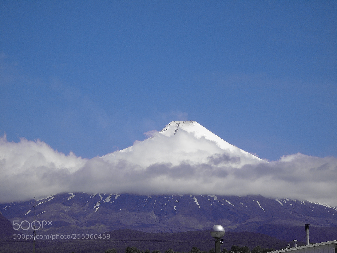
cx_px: 168
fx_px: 1577
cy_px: 126
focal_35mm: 162
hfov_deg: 12.2
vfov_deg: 9.2
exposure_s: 1/1000
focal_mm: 29
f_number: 4.9
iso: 80
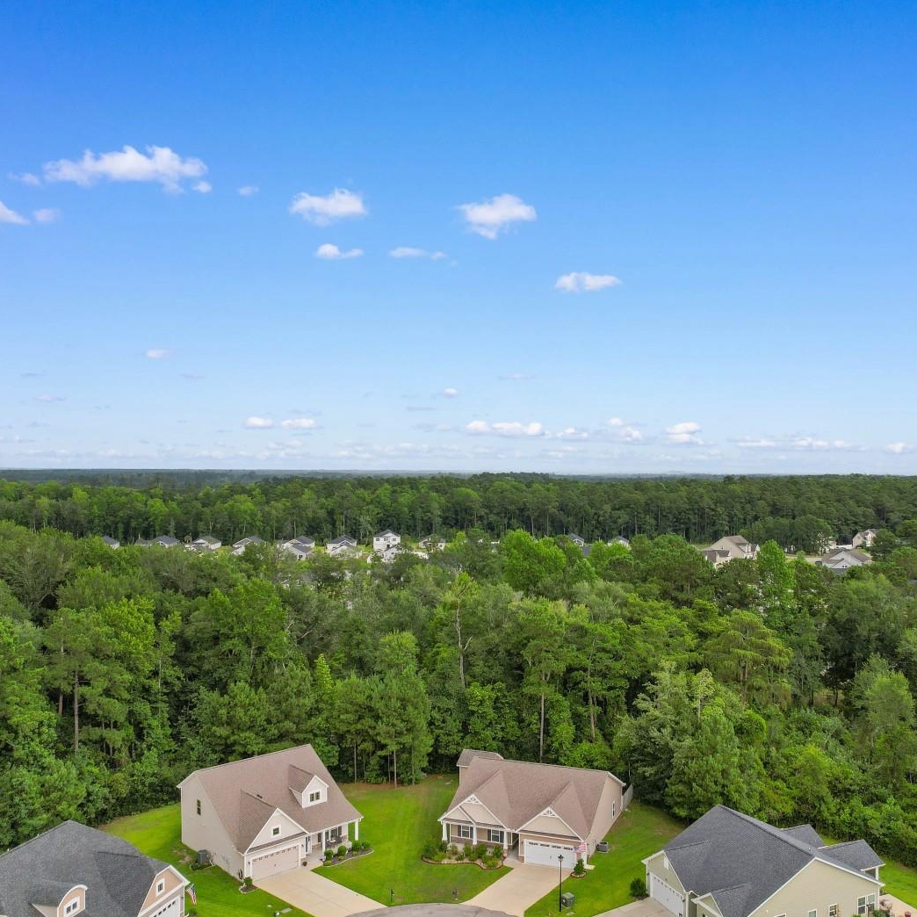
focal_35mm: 29
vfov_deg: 55.6
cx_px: 530
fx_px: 869
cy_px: 457
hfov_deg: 55.4
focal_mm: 8.38
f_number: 2.8
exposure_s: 1/500
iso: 100
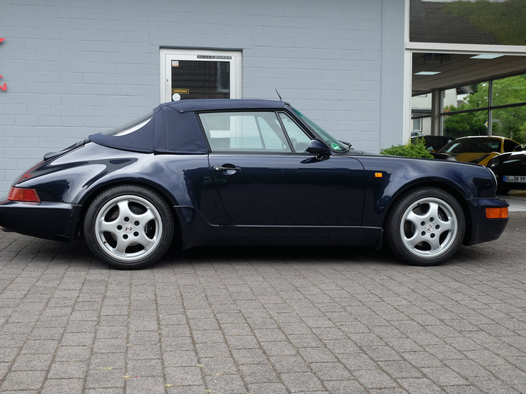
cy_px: 193
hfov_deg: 46.8
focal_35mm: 40
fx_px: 608
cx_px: 247
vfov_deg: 35.9
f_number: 5
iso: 200
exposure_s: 1/150
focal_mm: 24.3
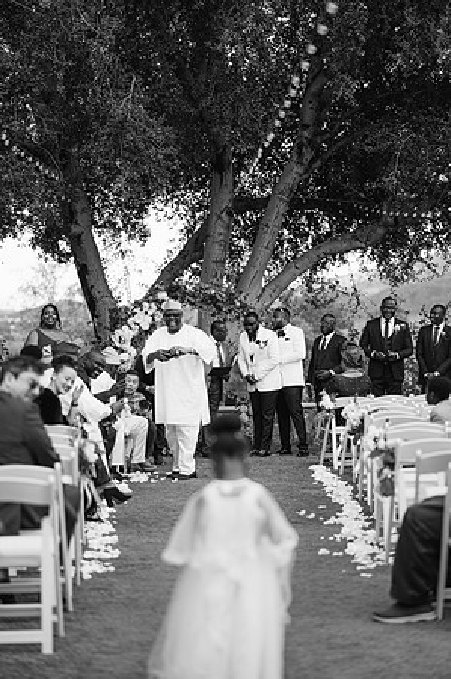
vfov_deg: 23.9
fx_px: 1601
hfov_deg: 16.0
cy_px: 340
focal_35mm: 85
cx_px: 226
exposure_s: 1/1600
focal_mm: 85
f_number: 2
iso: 100
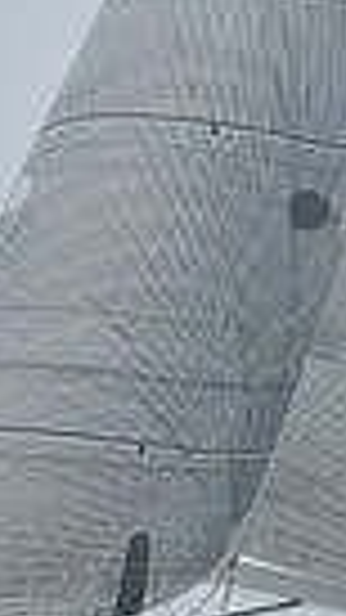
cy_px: 560
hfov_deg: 3.2
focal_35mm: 376
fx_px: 6136
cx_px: 144
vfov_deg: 5.7
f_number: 5
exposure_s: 1/800
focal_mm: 85
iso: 320
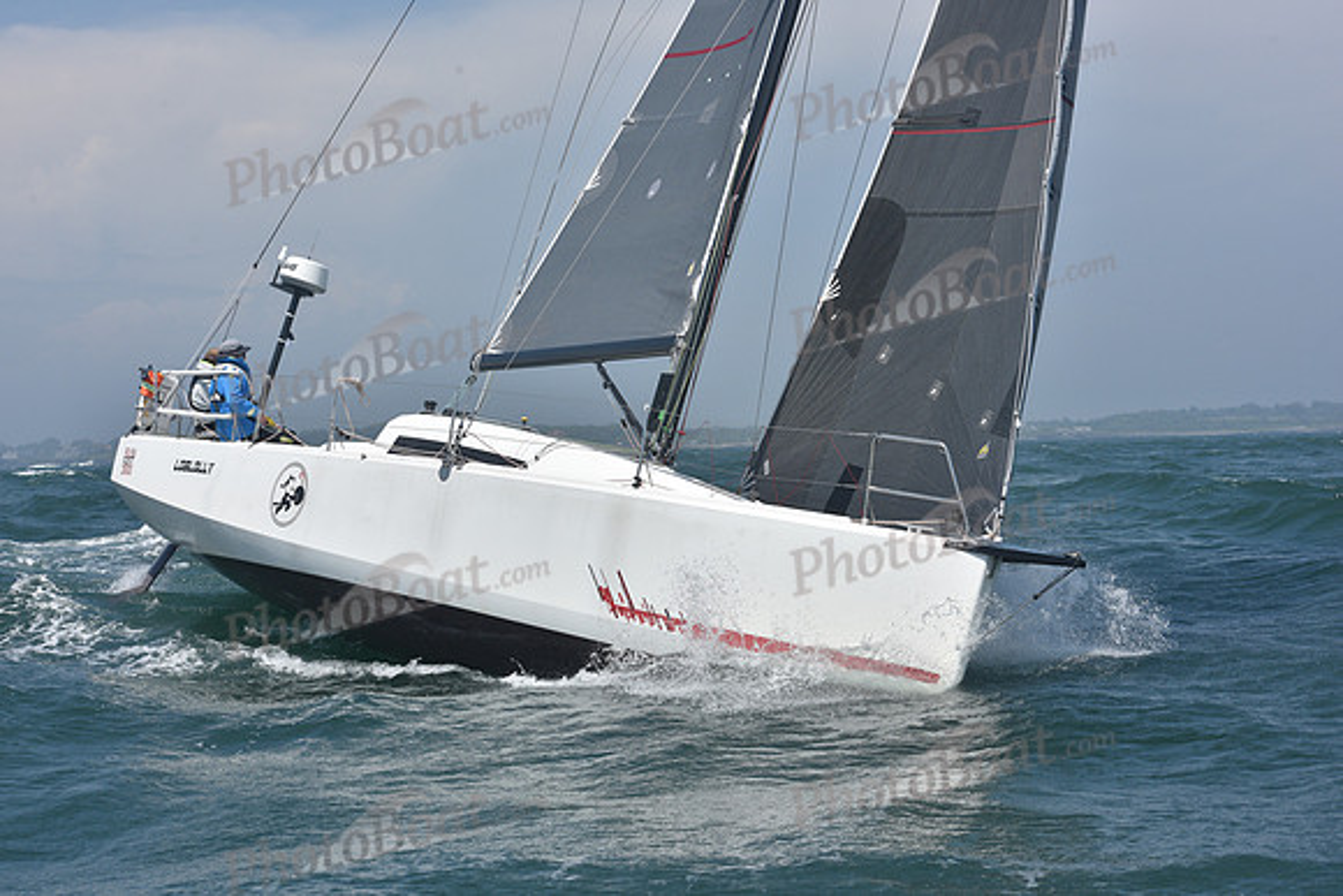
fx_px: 2910
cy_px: 448
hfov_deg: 26.0
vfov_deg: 17.5
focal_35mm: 78
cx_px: 672
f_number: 11
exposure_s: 1/1000
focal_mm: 78
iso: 320
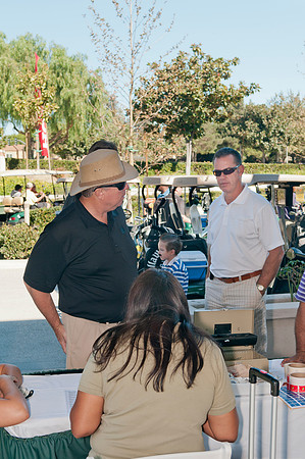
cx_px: 152
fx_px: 669
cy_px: 230
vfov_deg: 37.9
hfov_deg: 25.7
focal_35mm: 52
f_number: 5.6
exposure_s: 1/125
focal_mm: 35
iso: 200
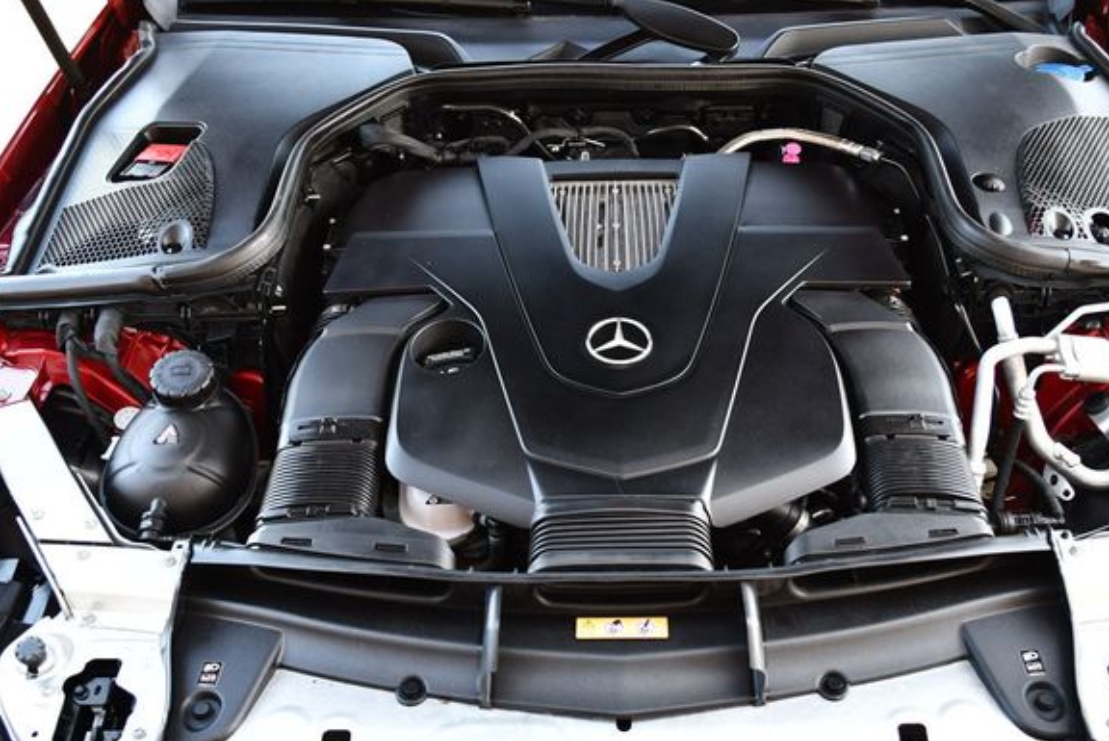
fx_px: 1233
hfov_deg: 48.4
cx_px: 593
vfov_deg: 33.5
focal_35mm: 40
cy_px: 379
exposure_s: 1/200
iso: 800
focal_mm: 18
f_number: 3.5
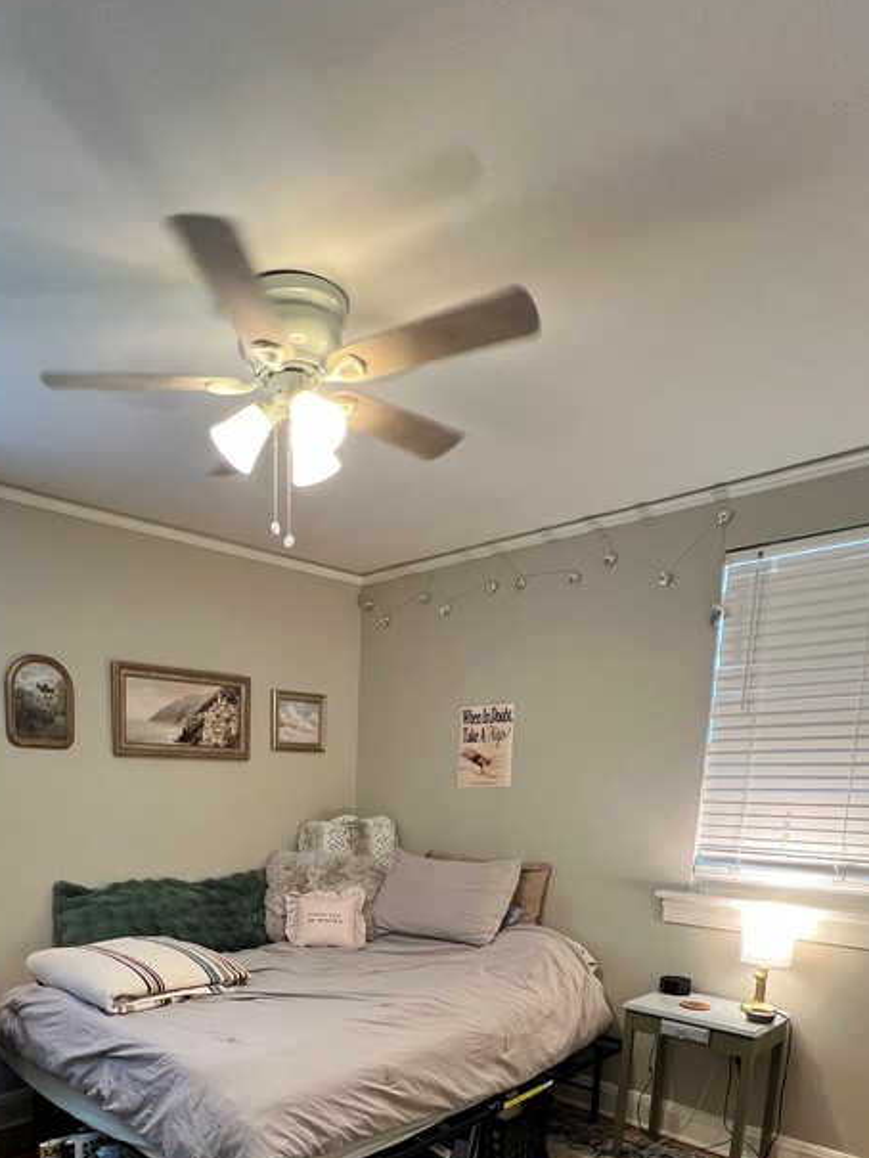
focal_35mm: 22
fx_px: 736
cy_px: 926
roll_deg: -0.7
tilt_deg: -9.0
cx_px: 281
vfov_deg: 69.0
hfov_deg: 59.5
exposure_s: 1/60
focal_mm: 1.57
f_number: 1.8
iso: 160
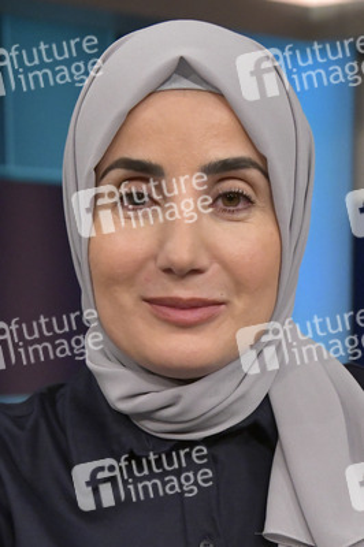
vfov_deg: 50.7
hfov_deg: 35.0
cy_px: 274
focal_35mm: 38
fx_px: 577
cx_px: 182
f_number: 5.6
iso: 2500
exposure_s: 1/200
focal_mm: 38
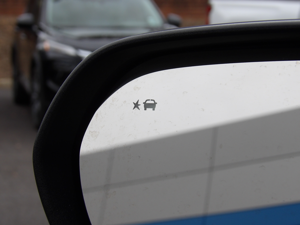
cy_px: 112
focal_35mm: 102
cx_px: 150
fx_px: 884
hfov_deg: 19.3
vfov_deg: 14.5
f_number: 4.2
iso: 100
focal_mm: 18.2
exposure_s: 1/276
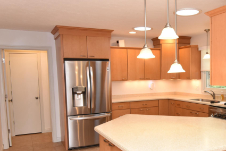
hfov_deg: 50.8
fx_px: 232
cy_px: 96
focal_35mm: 37
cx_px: 153
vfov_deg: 35.8
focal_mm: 14
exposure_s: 1/15
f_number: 7.1
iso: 400
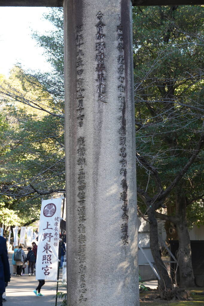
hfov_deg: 20.6
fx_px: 561
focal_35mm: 66
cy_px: 153
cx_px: 102
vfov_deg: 30.5
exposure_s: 1/80
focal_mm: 44
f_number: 5
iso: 250
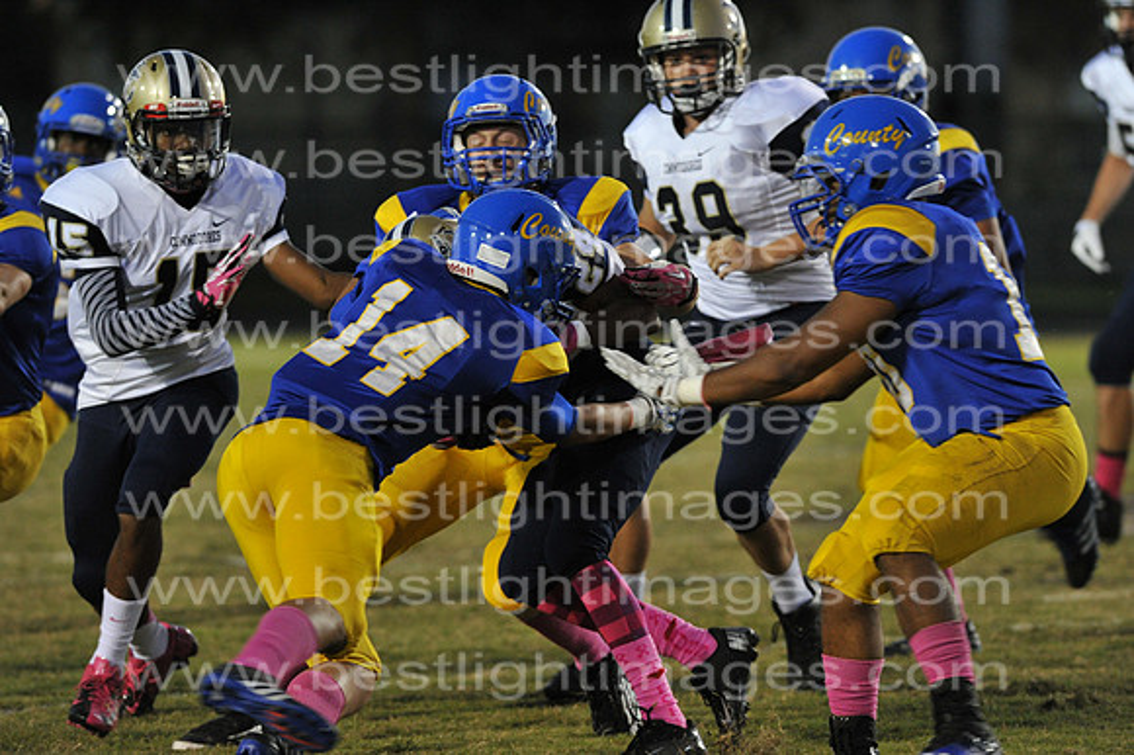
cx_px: 567
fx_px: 9444
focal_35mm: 300
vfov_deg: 4.6
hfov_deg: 6.9
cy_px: 378
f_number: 4.5
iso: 5000
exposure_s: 1/500
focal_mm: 300
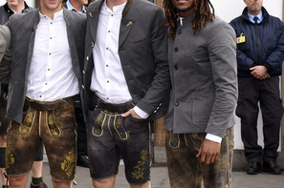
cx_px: 101
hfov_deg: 17.9
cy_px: 82
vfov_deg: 12.0
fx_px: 898
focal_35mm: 114
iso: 320
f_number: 8
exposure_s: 1/160
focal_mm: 50
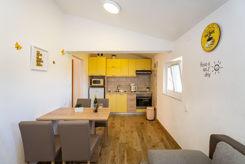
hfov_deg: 93.6
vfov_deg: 70.8
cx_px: 122
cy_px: 82
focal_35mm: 17
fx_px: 115
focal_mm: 16.9
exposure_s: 1/80
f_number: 7.1
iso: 800
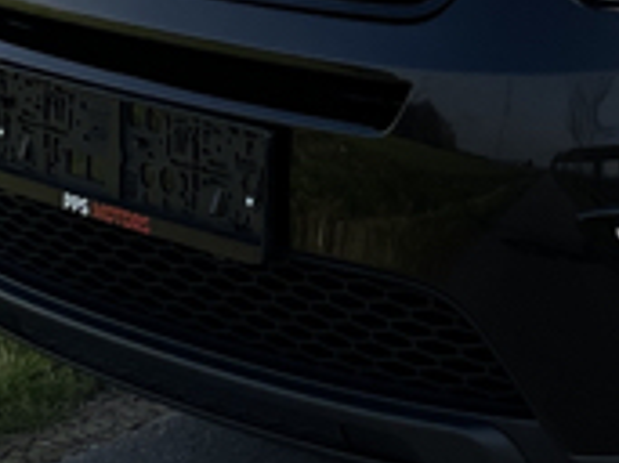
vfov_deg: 9.4
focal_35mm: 153
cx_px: 1057
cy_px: -224
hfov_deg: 12.0
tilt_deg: -7.3
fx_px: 2734
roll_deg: -0.6
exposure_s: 1/2817
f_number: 1.6
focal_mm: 4.2
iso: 32
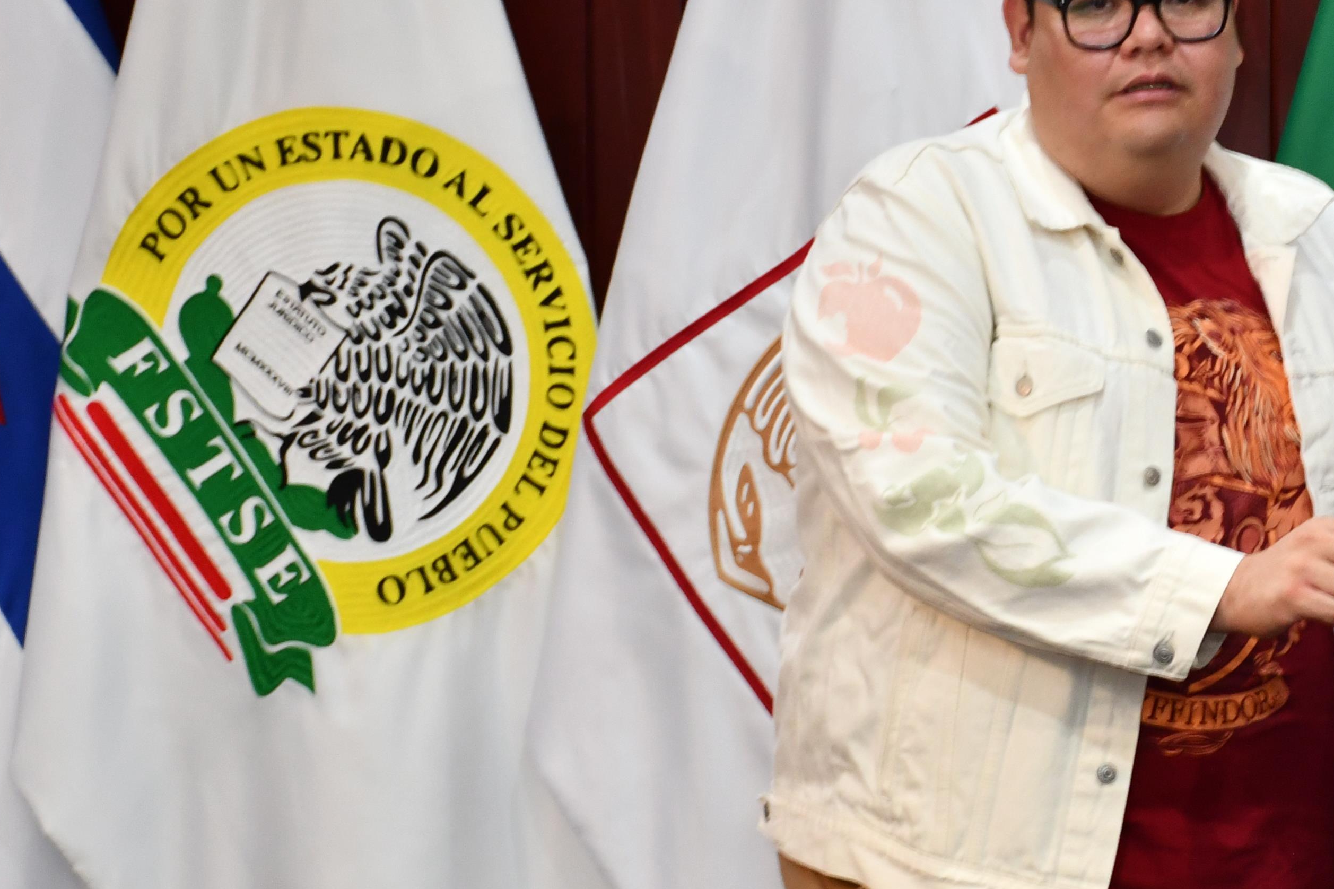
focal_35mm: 186
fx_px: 6891
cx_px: 1265
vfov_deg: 7.4
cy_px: 364
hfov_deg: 11.0
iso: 900
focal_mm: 56
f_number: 4.8
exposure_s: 1/60
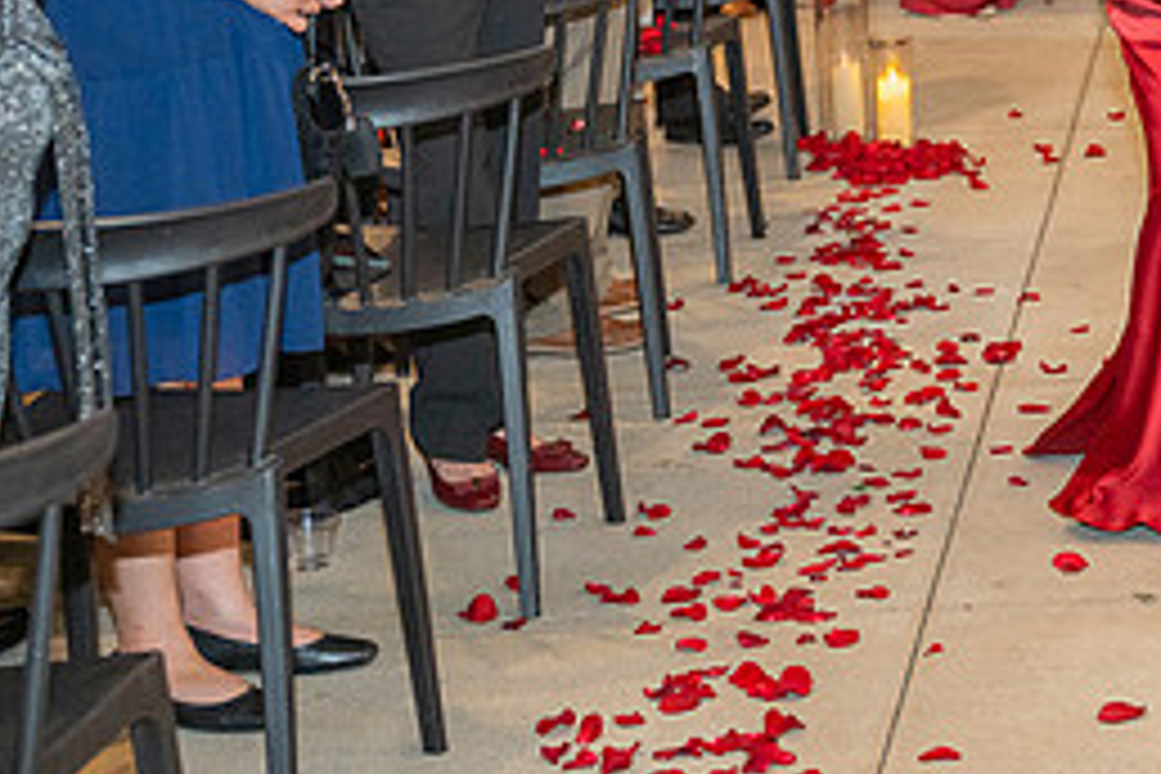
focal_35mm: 110
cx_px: 1269
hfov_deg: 17.9
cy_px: -70
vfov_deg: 12.3
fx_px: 3547
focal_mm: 49
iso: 1250
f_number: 3.5
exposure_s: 1/200
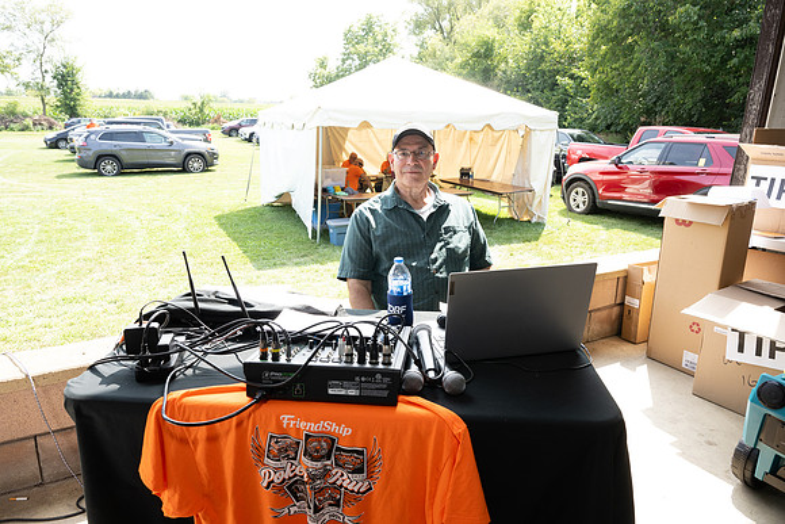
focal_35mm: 24
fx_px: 523
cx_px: 392
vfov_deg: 53.2
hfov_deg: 73.7
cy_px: 262
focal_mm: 24
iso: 500
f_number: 6.3
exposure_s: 1/250
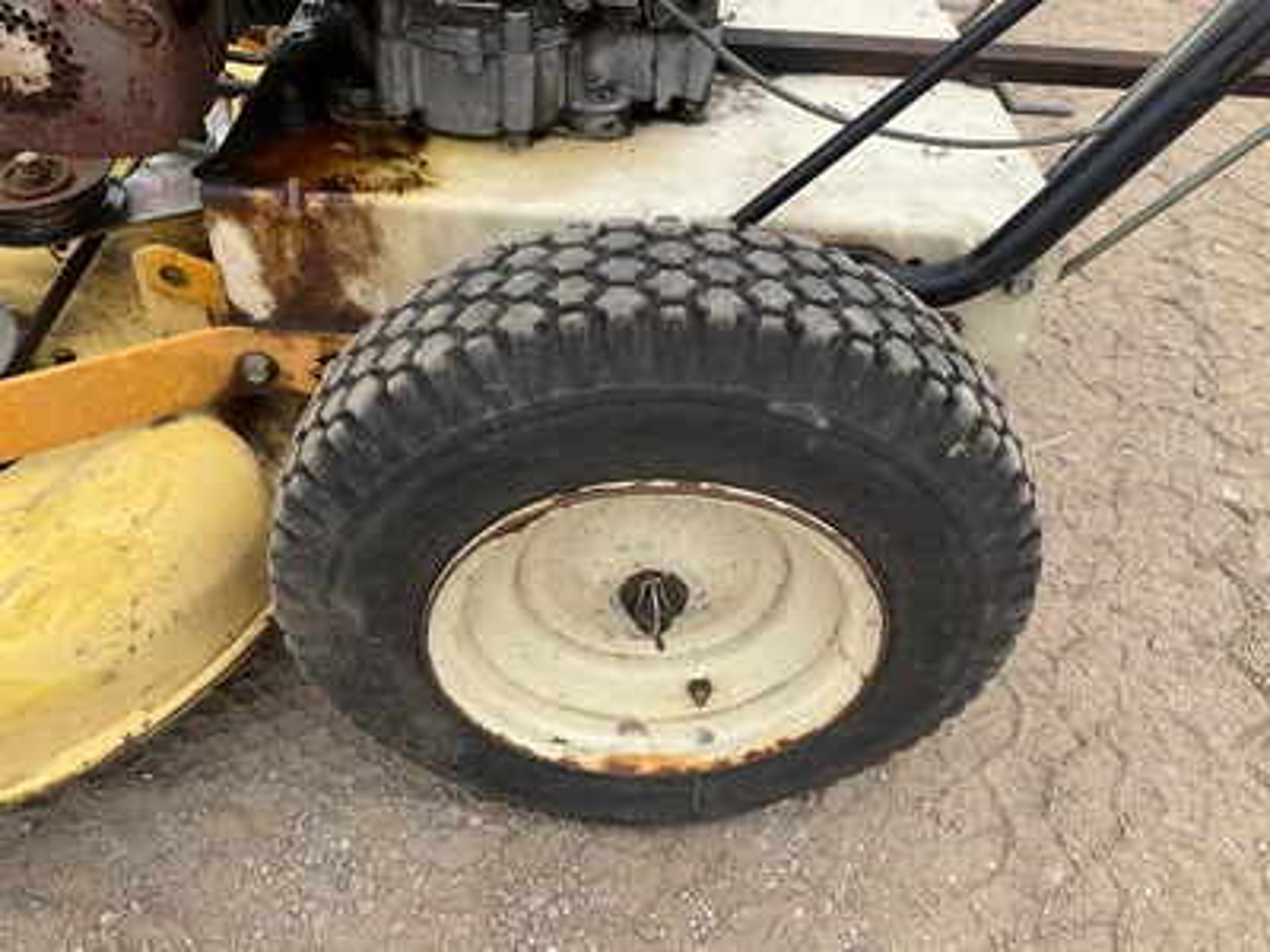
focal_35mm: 29
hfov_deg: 61.7
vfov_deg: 48.2
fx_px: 1064
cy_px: 476
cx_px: 635
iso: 25
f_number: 1.8
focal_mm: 3
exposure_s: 1/944
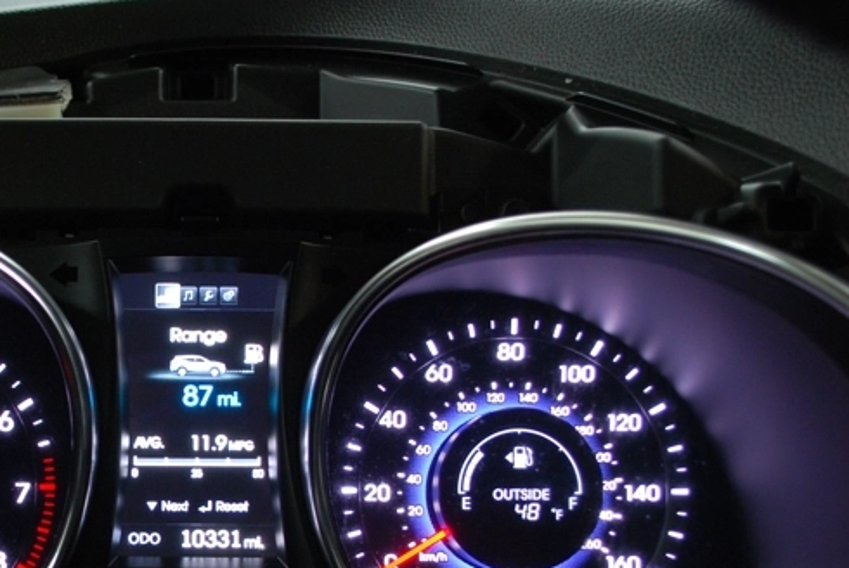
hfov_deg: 29.0
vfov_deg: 19.9
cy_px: 441
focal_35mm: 68
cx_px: 174
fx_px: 1606
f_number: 4
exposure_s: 1/5
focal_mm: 22
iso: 400
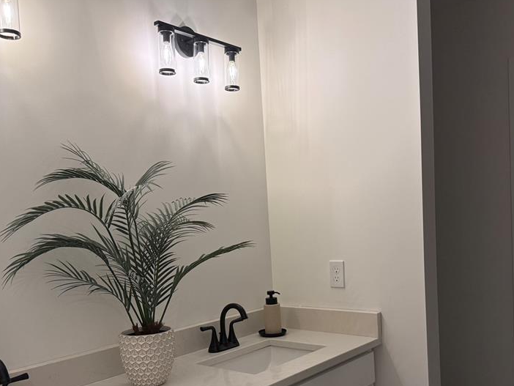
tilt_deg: -4.7
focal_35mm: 35
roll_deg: +3.2
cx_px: 265
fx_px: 520
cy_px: 272
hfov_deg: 52.6
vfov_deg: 40.0
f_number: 1.78
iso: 200
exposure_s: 1/228
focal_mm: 6.76
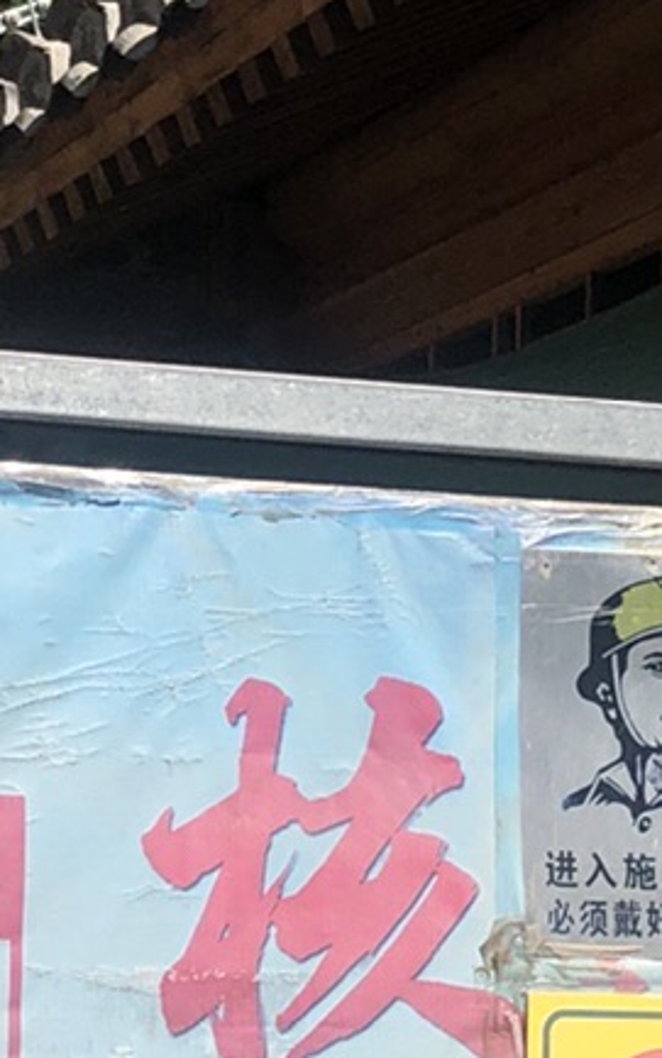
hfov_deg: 9.5
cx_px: -24
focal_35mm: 137
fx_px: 3951
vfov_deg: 15.1
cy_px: 982
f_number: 1.8
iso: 20
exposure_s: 1/2825
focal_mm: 4
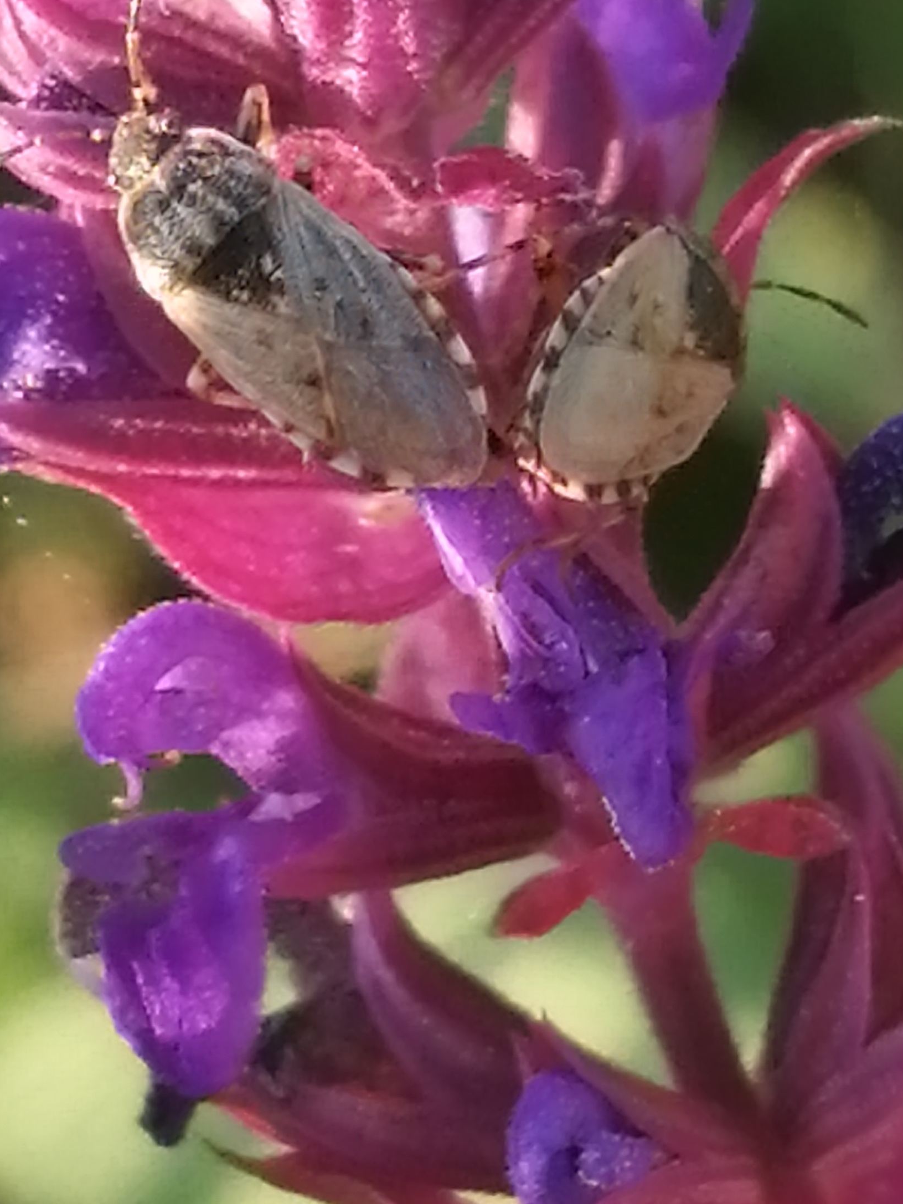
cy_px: 265
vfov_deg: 9.9
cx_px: 782
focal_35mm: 199
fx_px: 6920
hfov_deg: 7.4
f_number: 1.8
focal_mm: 3.46
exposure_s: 1/292
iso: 50
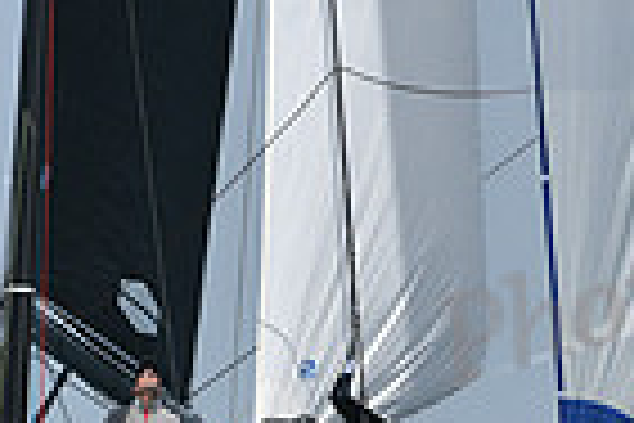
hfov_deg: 1.7
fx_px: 21748
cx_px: 211
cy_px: 565
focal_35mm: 1235
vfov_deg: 1.1
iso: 320
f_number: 8
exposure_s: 1/1600
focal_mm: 300
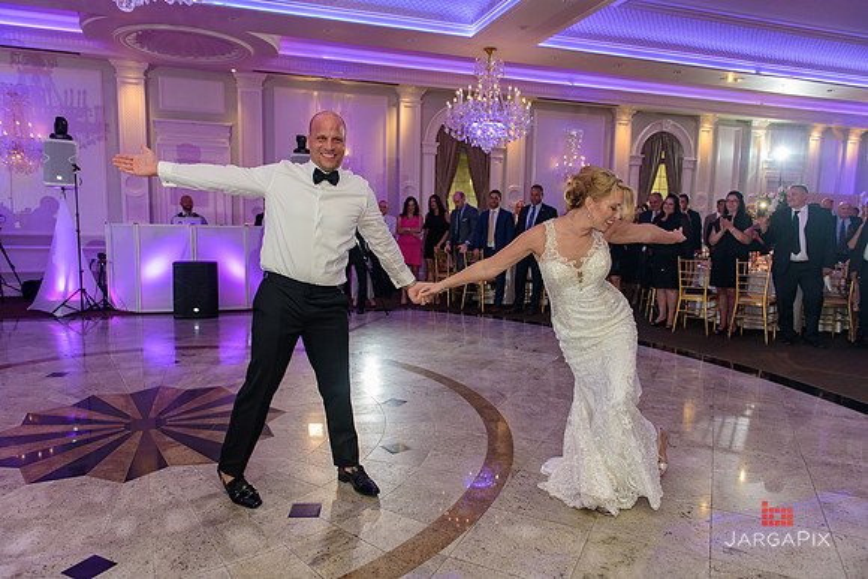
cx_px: 434
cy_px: 290
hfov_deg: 73.7
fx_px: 579
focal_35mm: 24
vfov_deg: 53.2
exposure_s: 1/125
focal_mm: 24
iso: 1600
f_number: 3.2
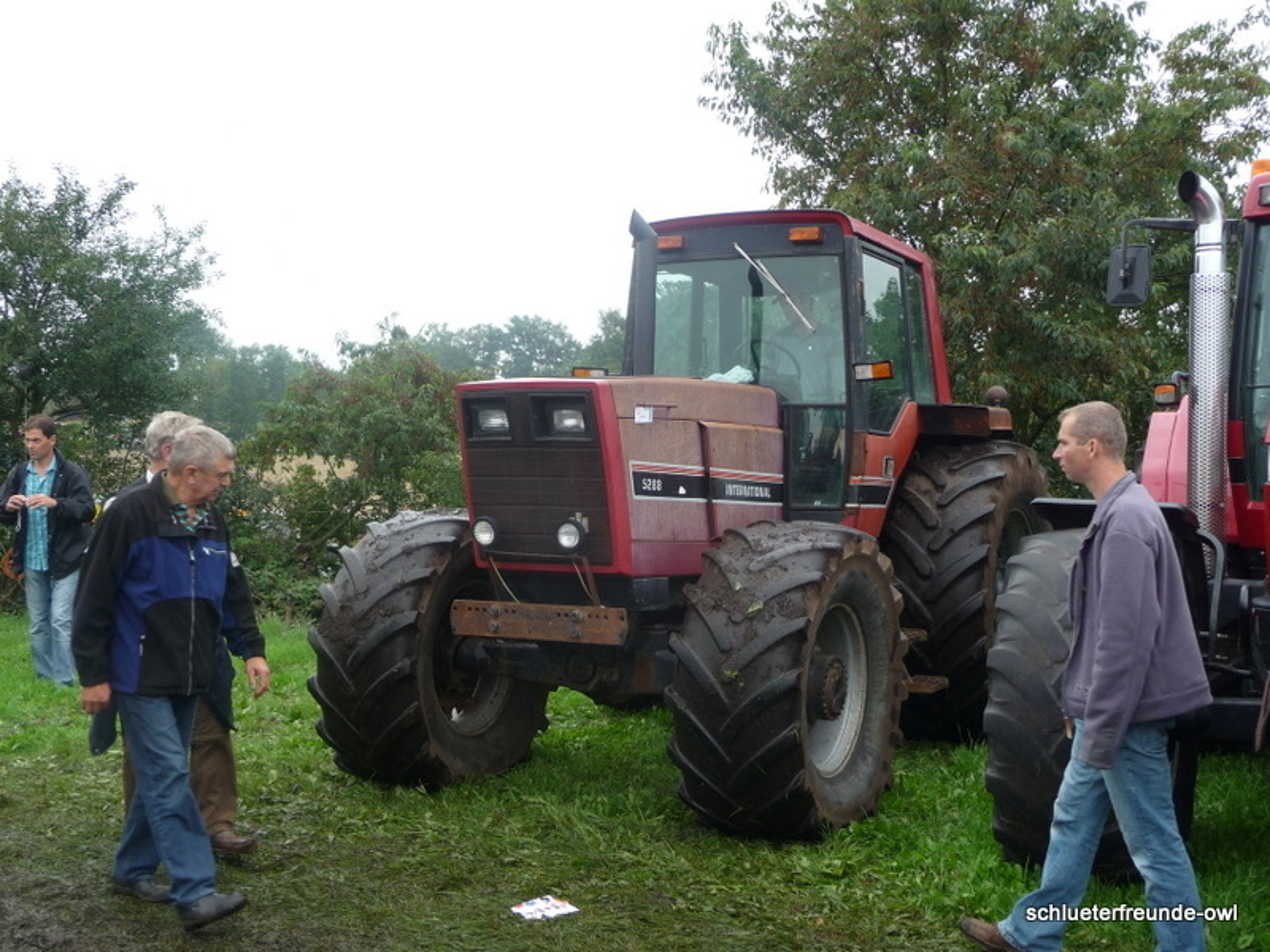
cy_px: 476
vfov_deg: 33.6
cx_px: 635
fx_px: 1578
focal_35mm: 43
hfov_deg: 43.9
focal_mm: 7.1
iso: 100
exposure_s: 1/80
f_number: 4
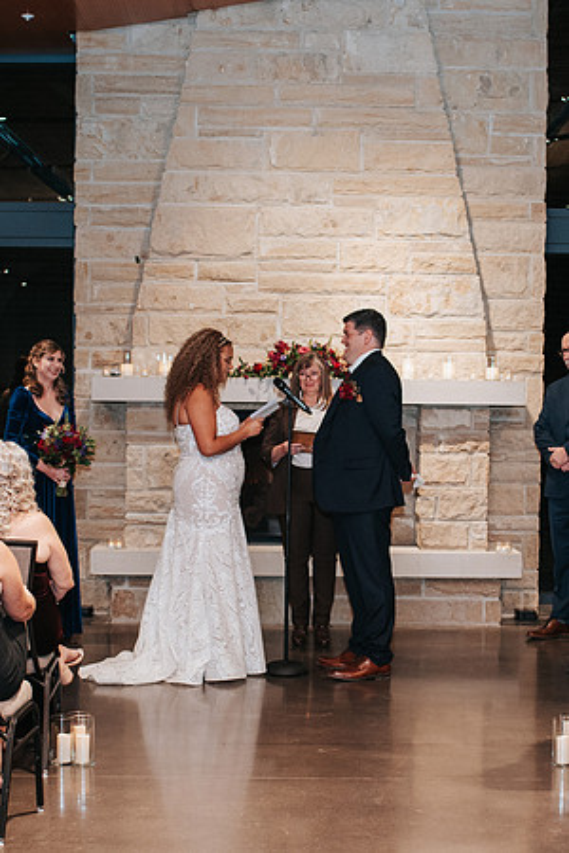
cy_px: 471
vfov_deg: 27.9
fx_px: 1715
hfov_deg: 18.8
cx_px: 329
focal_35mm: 72
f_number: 2.8
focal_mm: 35
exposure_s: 1/200
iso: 1000
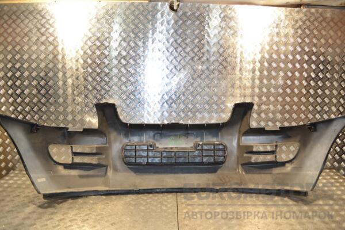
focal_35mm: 27
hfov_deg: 67.4
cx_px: 172
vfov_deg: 47.9
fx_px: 259
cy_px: 115
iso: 400
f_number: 4
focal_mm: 18
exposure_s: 1/125
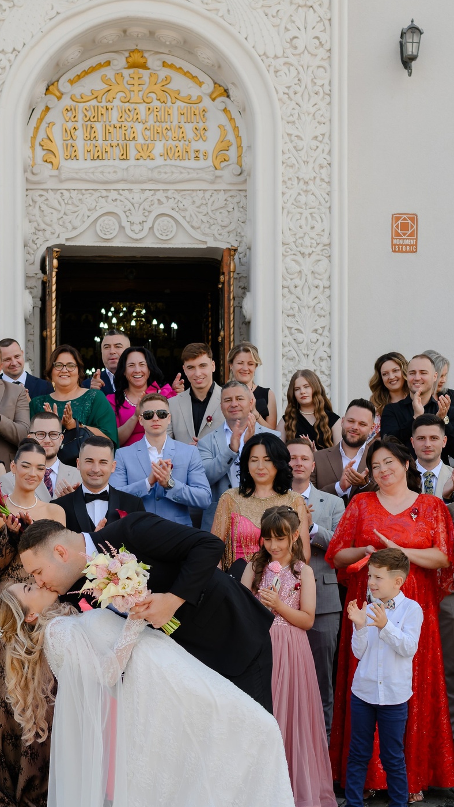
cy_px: 458
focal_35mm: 67
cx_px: 177
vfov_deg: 31.4
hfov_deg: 18.0
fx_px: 1434
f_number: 4
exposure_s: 1/250
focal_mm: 35
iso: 64
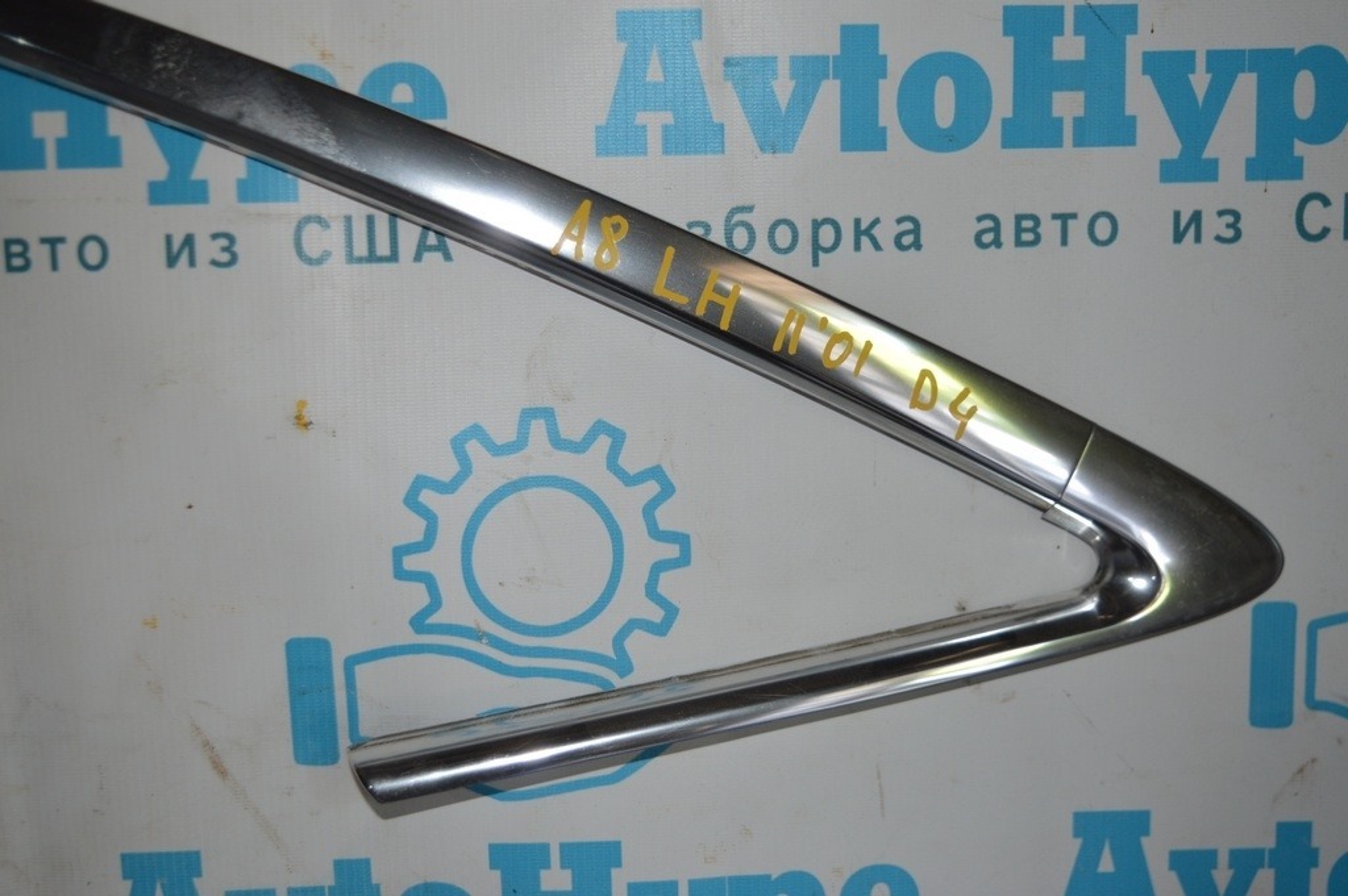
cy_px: 448
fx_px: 1571
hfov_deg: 46.4
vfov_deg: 31.8
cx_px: 674
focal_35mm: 42
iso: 400
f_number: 4.2
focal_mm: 28
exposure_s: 1/60
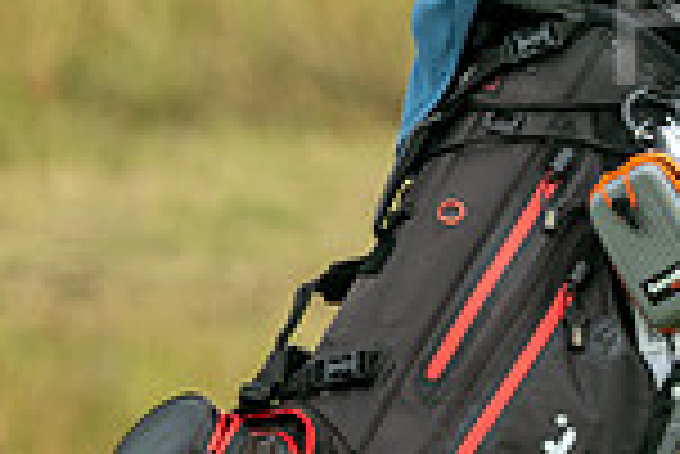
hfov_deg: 1.2
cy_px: -198
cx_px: 1198
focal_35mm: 1724
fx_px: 32595
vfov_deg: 0.8
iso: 200
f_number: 4
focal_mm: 300
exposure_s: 1/1000
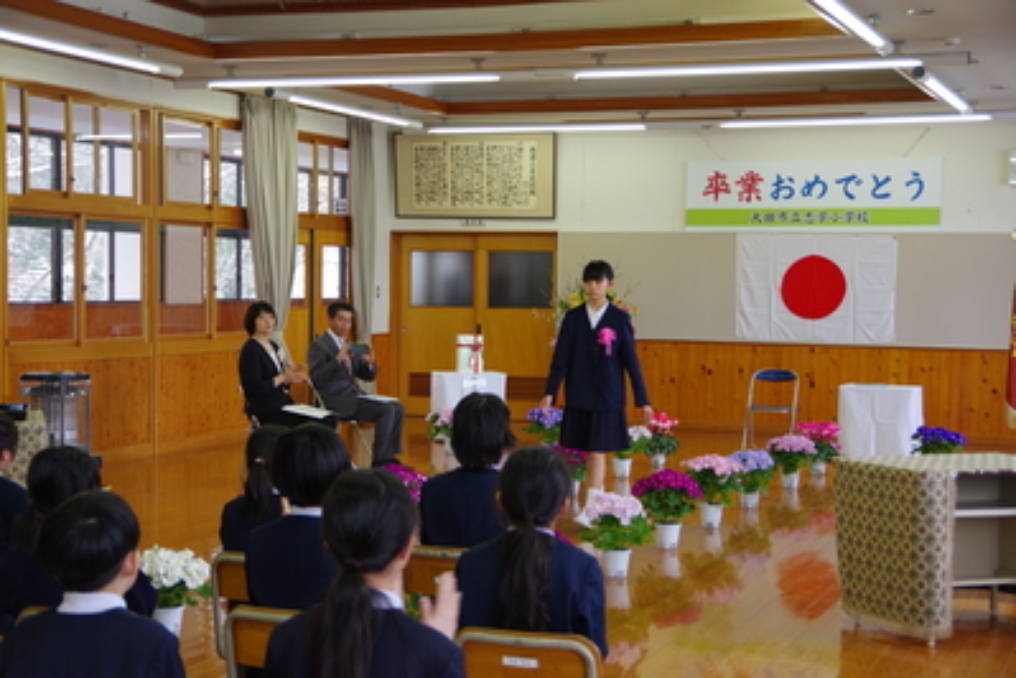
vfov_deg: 22.6
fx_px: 1693
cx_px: 508
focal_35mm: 60
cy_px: 339
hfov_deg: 33.4
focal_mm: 40
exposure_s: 1/100
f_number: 4.5
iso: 800
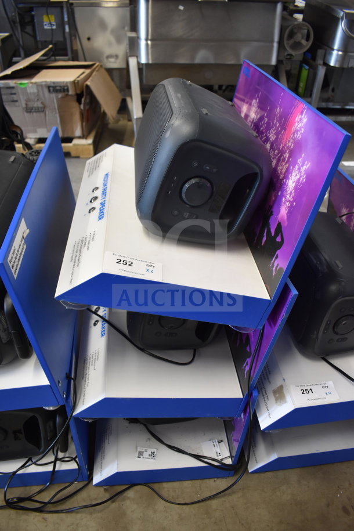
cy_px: 266
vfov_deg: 67.4
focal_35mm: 27
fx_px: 398
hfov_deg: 47.9
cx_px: 177
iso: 800
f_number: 3.5
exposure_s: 1/30
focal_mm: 18
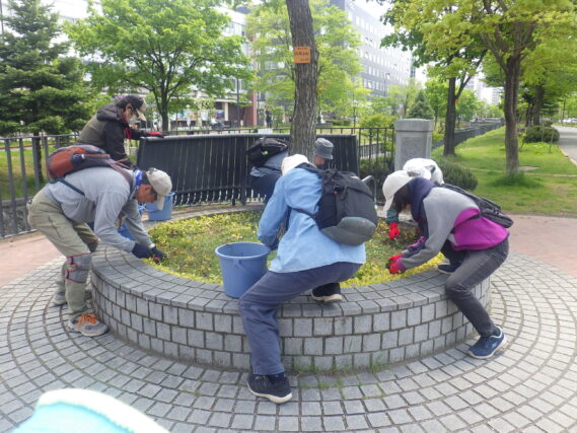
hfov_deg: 63.4
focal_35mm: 28
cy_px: 216
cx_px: 288
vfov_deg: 49.8
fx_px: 467
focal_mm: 5
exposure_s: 1/200
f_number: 4.2
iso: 125
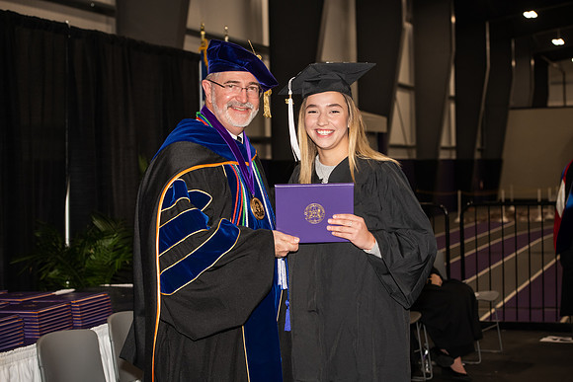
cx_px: 286
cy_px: 191
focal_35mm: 70
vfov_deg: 19.5
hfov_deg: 28.8
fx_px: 1114
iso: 1000
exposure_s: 1/200
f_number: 5.6
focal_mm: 70
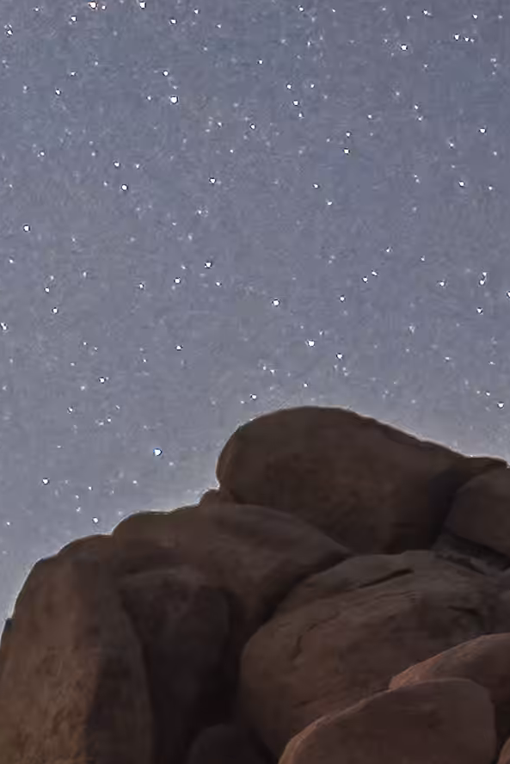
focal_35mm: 149
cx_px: -597
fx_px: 3162
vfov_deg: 12.5
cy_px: 1416
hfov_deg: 8.6
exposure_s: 13
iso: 6400
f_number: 2.8
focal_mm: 22
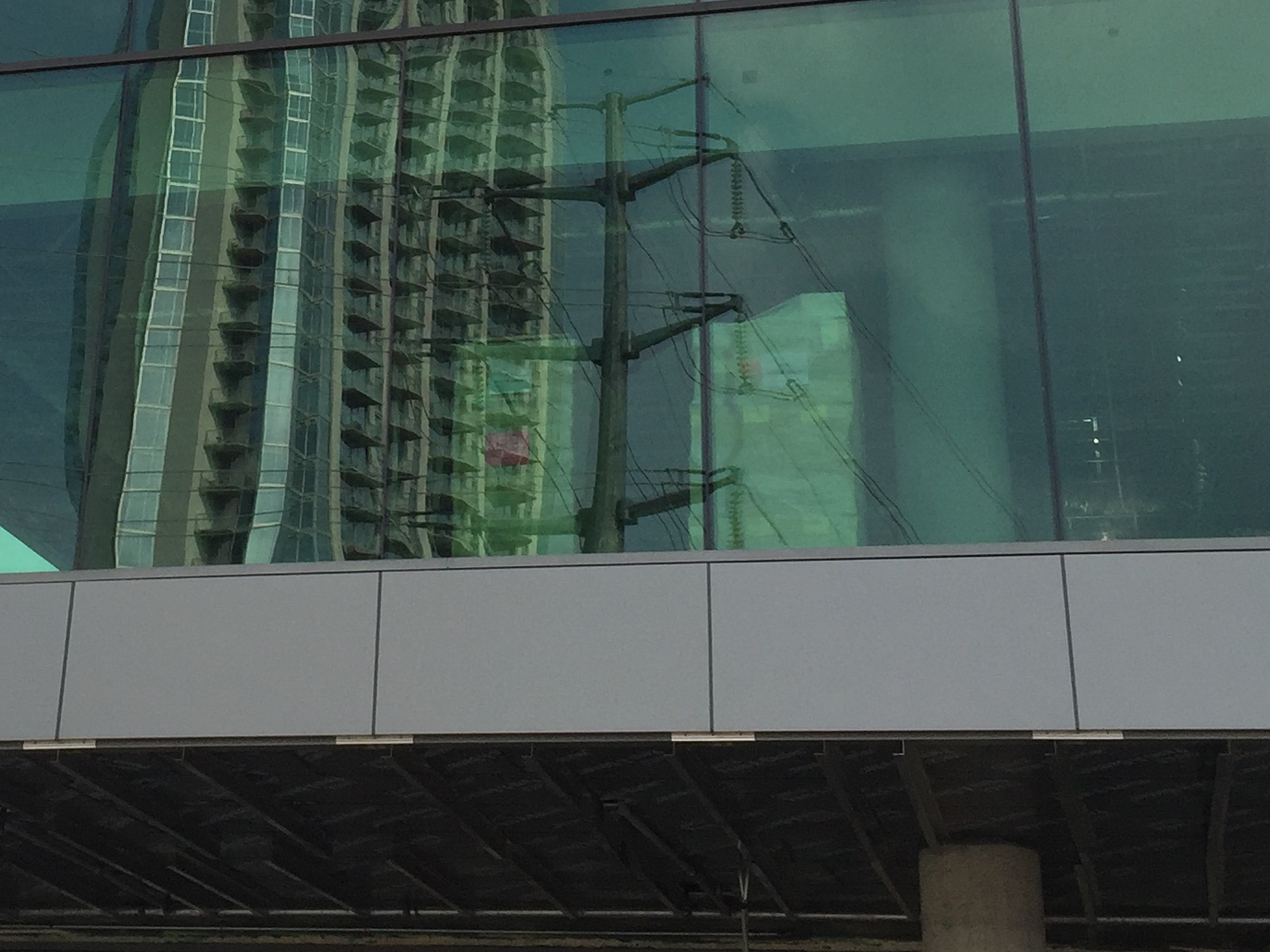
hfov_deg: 27.9
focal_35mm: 69
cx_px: 359
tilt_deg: +27.5
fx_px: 2531
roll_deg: -3.6
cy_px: 36
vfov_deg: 20.7
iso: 32
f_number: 2.2
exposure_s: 1/1130
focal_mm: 4.15
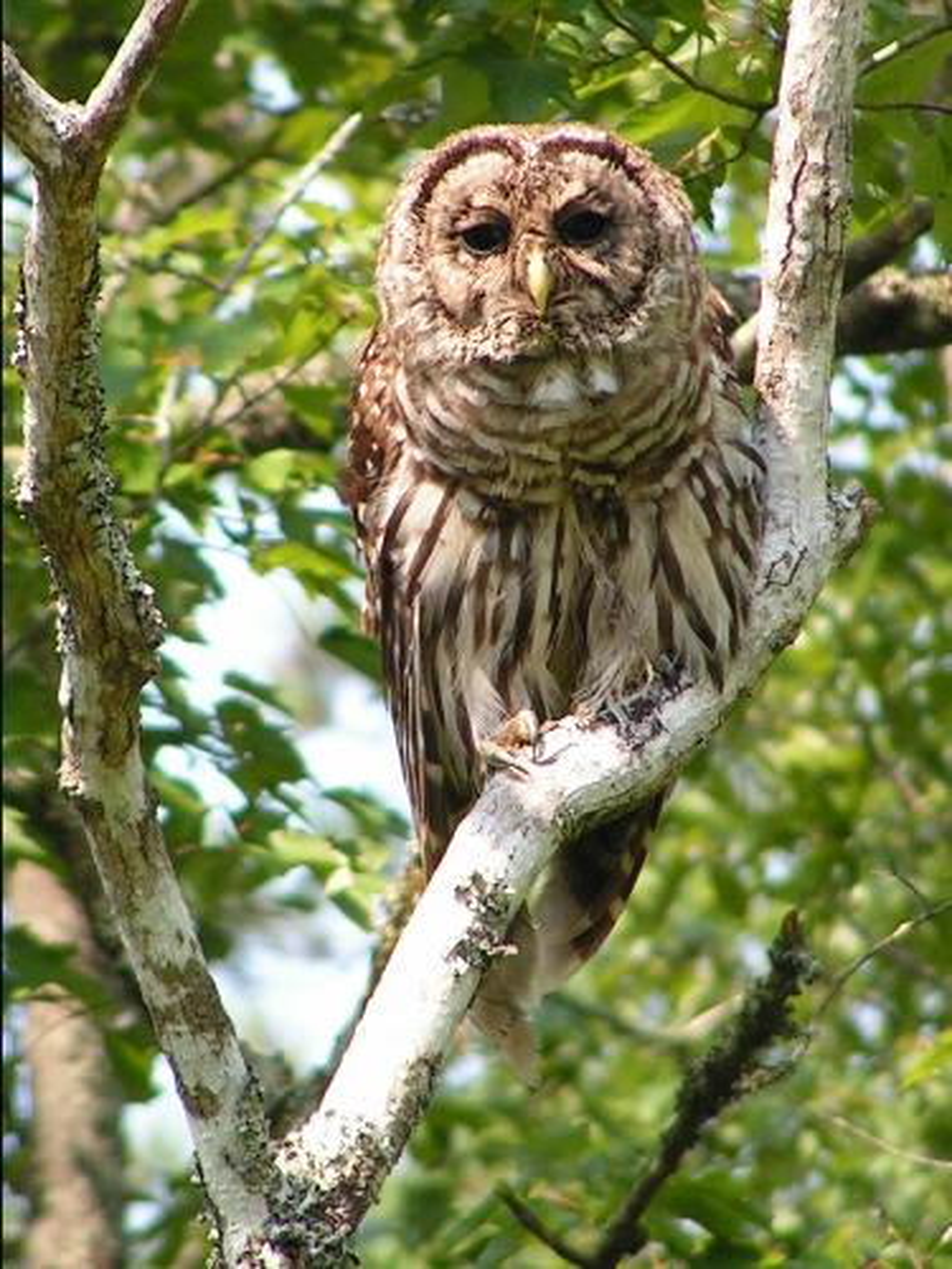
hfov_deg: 3.9
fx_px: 13934
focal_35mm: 380
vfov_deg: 5.2
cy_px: 634
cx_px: 476
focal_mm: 63
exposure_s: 1/320
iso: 80
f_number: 3.7
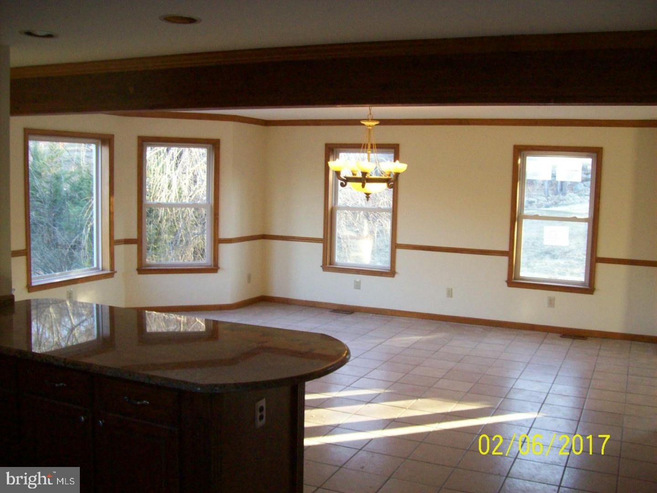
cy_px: 246
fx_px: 683
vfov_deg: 39.7
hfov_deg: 51.4
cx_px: 328
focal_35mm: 36
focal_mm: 6
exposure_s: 1/67.9
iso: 200
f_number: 2.7
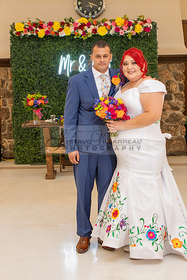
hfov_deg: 18.4
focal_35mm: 74
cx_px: 71
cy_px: 103
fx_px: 576
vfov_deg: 27.3
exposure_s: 1/100
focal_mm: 32
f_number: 2.8
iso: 1000
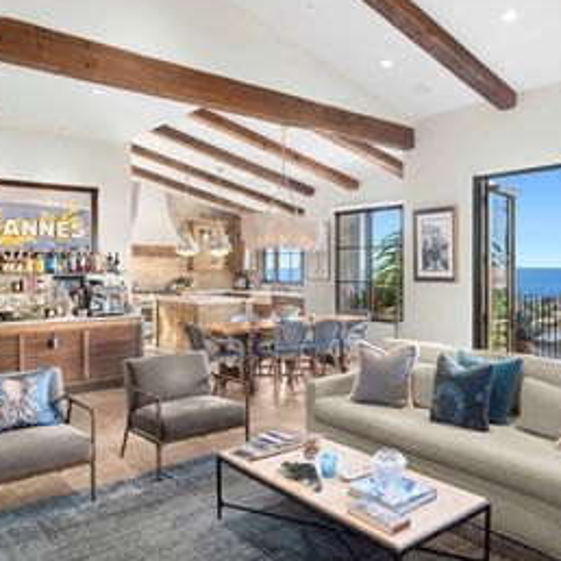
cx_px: 407
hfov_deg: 55.1
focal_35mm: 28
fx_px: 513
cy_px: 266
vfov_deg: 57.3
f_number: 8
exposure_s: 1/3.33
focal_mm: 17
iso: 320
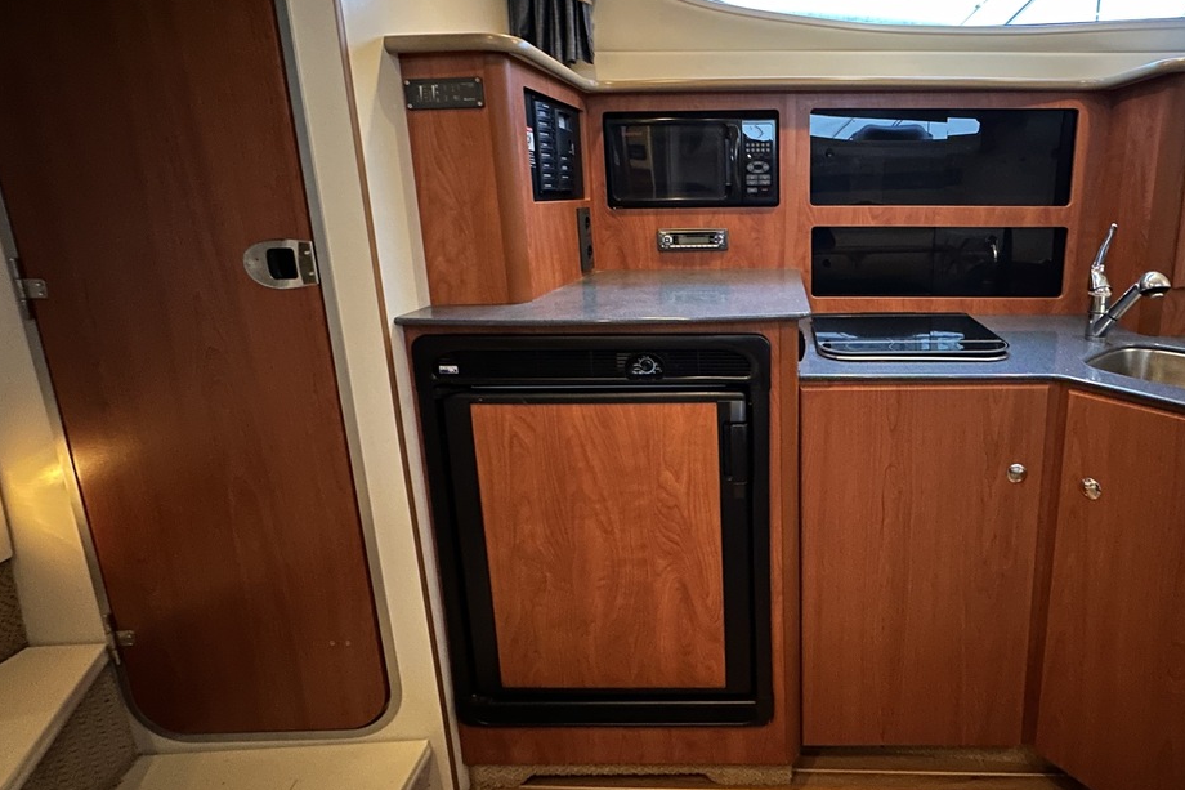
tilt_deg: -12.9
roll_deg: -1.3
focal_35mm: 19
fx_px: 625
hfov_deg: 84.5
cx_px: 769
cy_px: 313
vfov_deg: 63.9
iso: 1250
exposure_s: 1/12
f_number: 2.2
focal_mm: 2.22
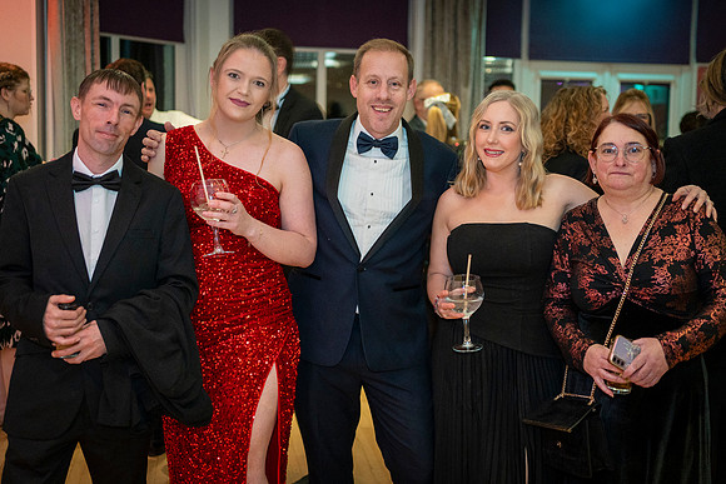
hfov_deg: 43.1
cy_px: 220
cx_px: 398
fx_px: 917
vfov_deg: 29.6
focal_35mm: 45
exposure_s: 1/80
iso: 1250
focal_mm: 35
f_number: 1.8
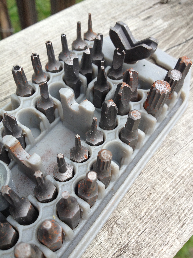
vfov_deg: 52.6
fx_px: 260
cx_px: 96
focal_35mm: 35
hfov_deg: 40.7
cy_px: 129
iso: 50
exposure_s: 1/282
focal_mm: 4.28
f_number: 2.4
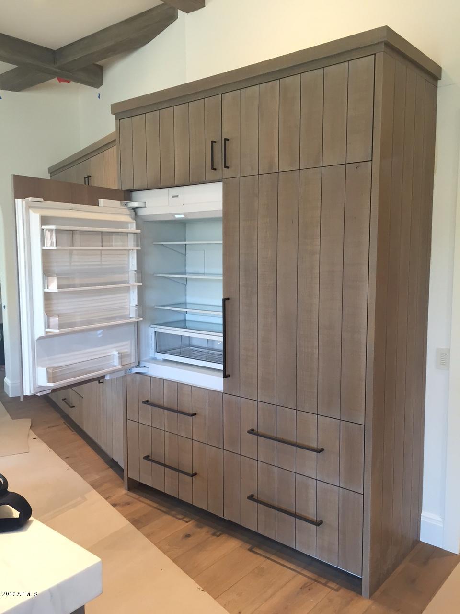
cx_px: 230
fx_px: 514
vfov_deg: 61.7
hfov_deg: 48.2
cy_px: 307
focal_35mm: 29
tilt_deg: -6.0
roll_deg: +0.0
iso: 64
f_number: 2.2
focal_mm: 4.15
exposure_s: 1/30
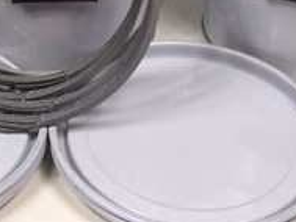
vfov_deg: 14.1
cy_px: -117
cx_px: 64
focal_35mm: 98
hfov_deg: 19.8
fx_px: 839
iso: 25
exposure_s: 1/50
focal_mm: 4.15
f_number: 2.2
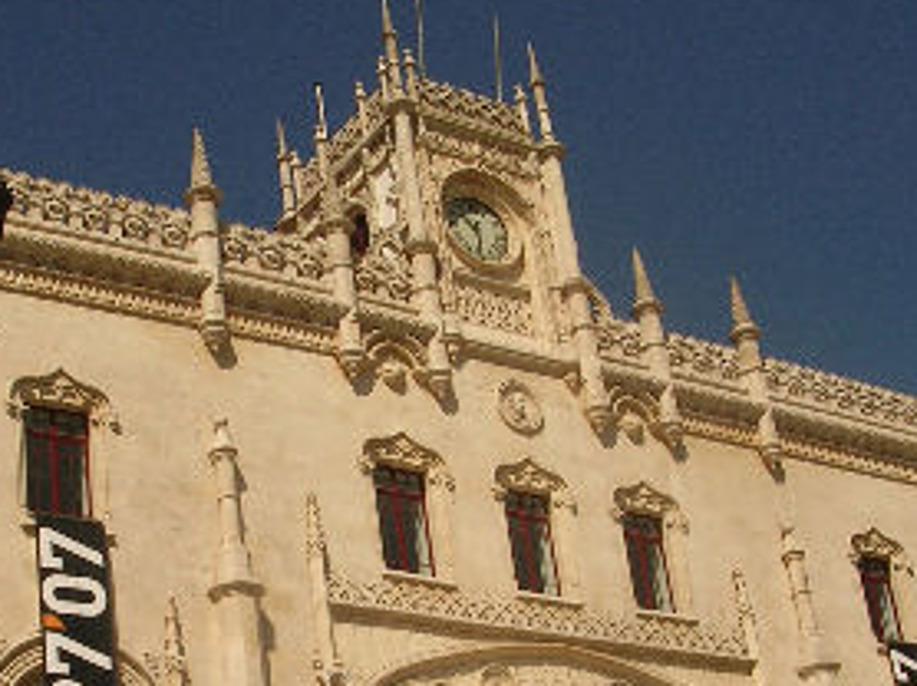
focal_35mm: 70
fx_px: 1853
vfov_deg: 20.8
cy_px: 531
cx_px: 376
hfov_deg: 27.7
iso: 50
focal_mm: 5.8
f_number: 5.6
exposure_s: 1/660
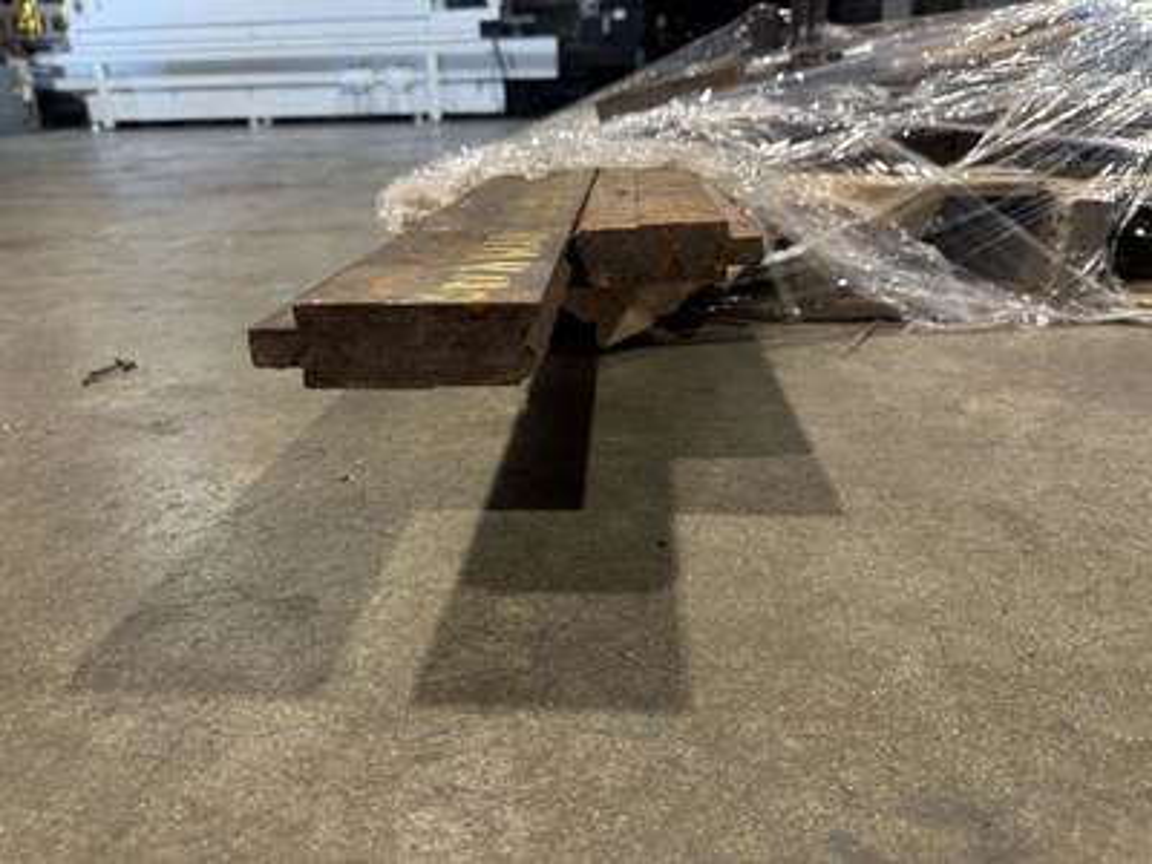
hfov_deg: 71.6
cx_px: 576
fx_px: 799
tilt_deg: -23.2
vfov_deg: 56.8
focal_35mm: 24
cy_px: 432
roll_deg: +1.1
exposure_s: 1/60
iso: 200
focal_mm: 6.76
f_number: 1.78
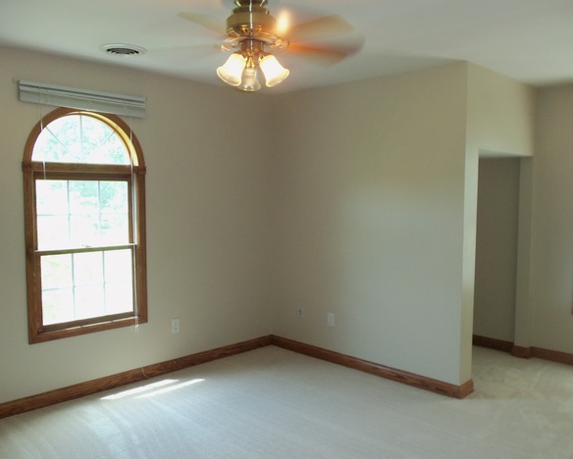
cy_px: 230
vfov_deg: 47.2
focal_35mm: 31
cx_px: 285
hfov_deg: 57.1
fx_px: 526
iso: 125
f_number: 3.4
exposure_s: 1/30
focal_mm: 5.2
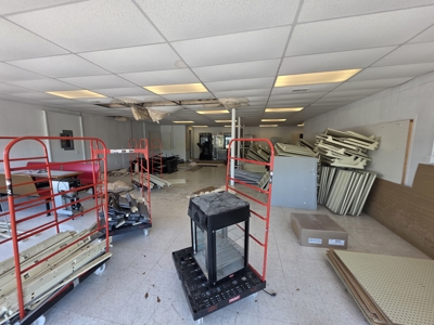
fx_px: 163
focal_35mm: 13
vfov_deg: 89.9
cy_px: 162
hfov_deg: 106.2
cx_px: 217
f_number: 1.9
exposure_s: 1/120
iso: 50
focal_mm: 2.2
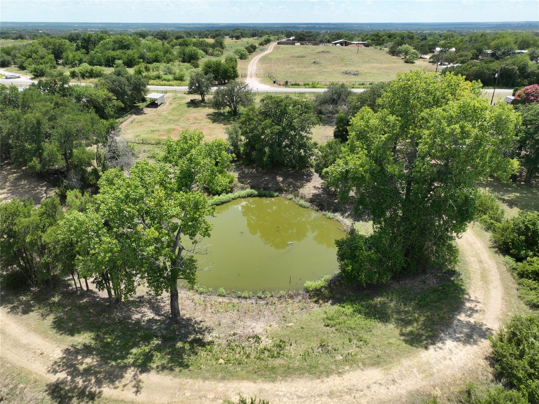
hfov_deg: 71.6
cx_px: 270
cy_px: 202
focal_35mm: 24
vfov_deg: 56.8
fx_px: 374
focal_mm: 12.29
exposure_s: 1/1600
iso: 140
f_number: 2.8
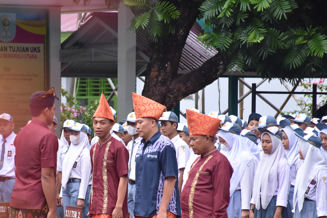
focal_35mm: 309
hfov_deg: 6.7
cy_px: 138
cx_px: 122
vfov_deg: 4.5
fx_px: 2807
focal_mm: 140
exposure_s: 1/400
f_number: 5.6
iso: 1000
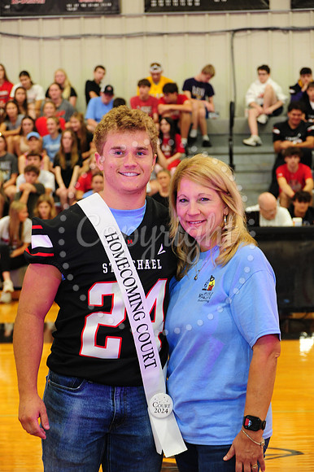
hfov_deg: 13.0
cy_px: 236
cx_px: 157
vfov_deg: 19.5
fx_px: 1375
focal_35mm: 105
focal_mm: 105
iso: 2000
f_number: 6.3
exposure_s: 1/60
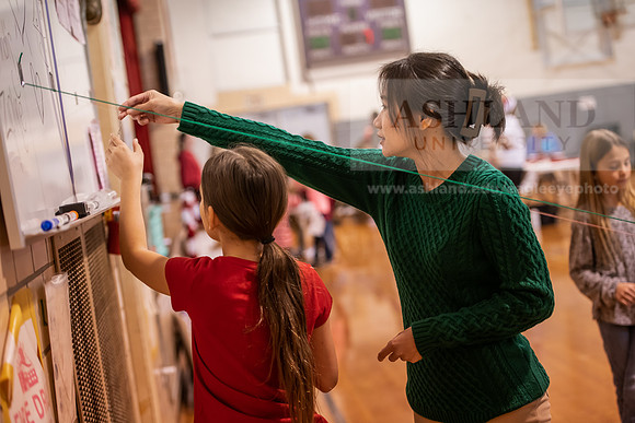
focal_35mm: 70
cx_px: 318
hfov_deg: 28.8
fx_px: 1235
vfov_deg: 19.5
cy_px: 212
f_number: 3.2
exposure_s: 1/200
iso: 1600
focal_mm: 70
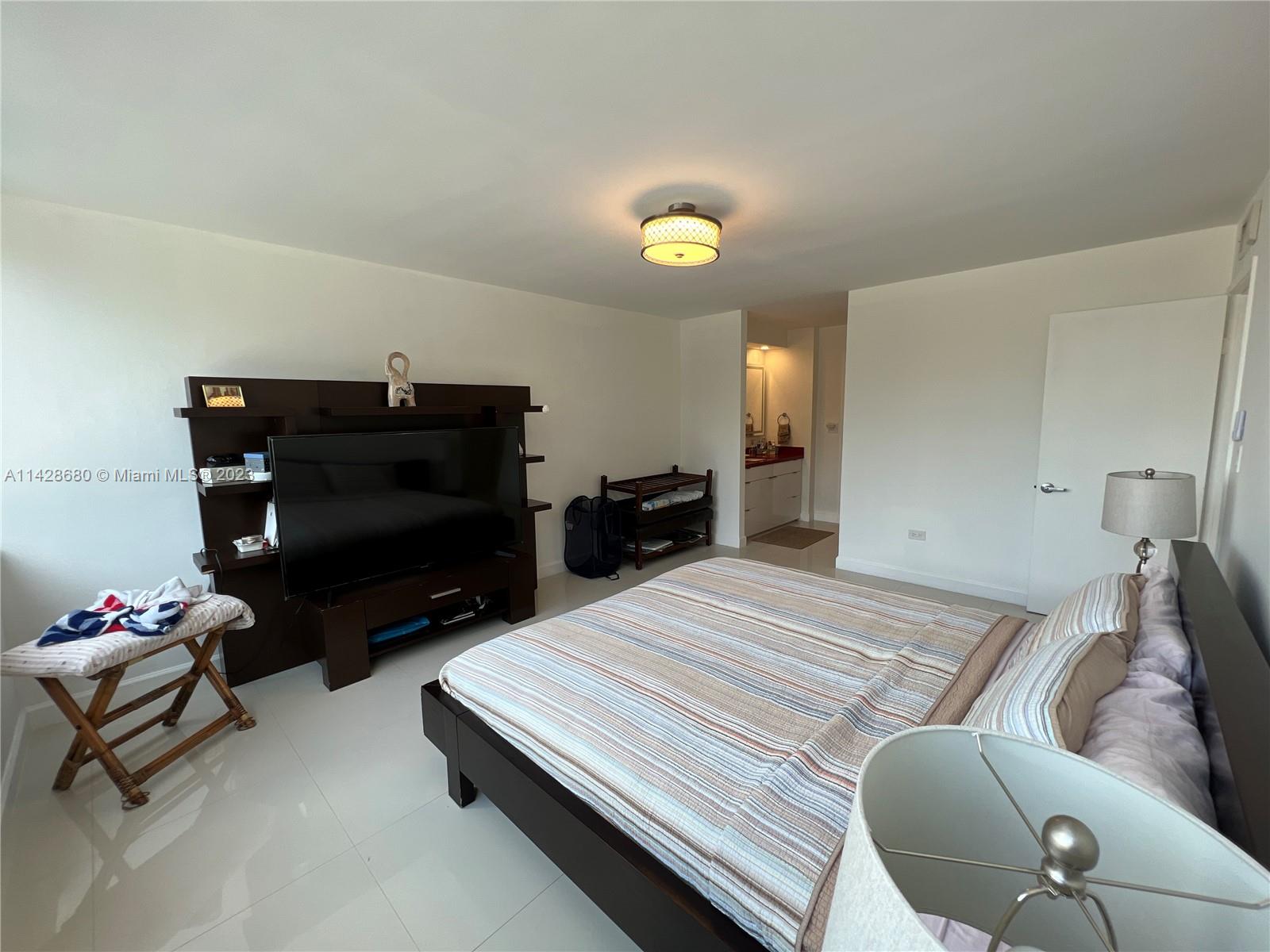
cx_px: 635
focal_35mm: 13
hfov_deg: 106.2
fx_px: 477
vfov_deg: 89.9
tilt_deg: -7.8
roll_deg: +0.9
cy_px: 476
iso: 40
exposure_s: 1/120
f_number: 1.8
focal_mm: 1.57
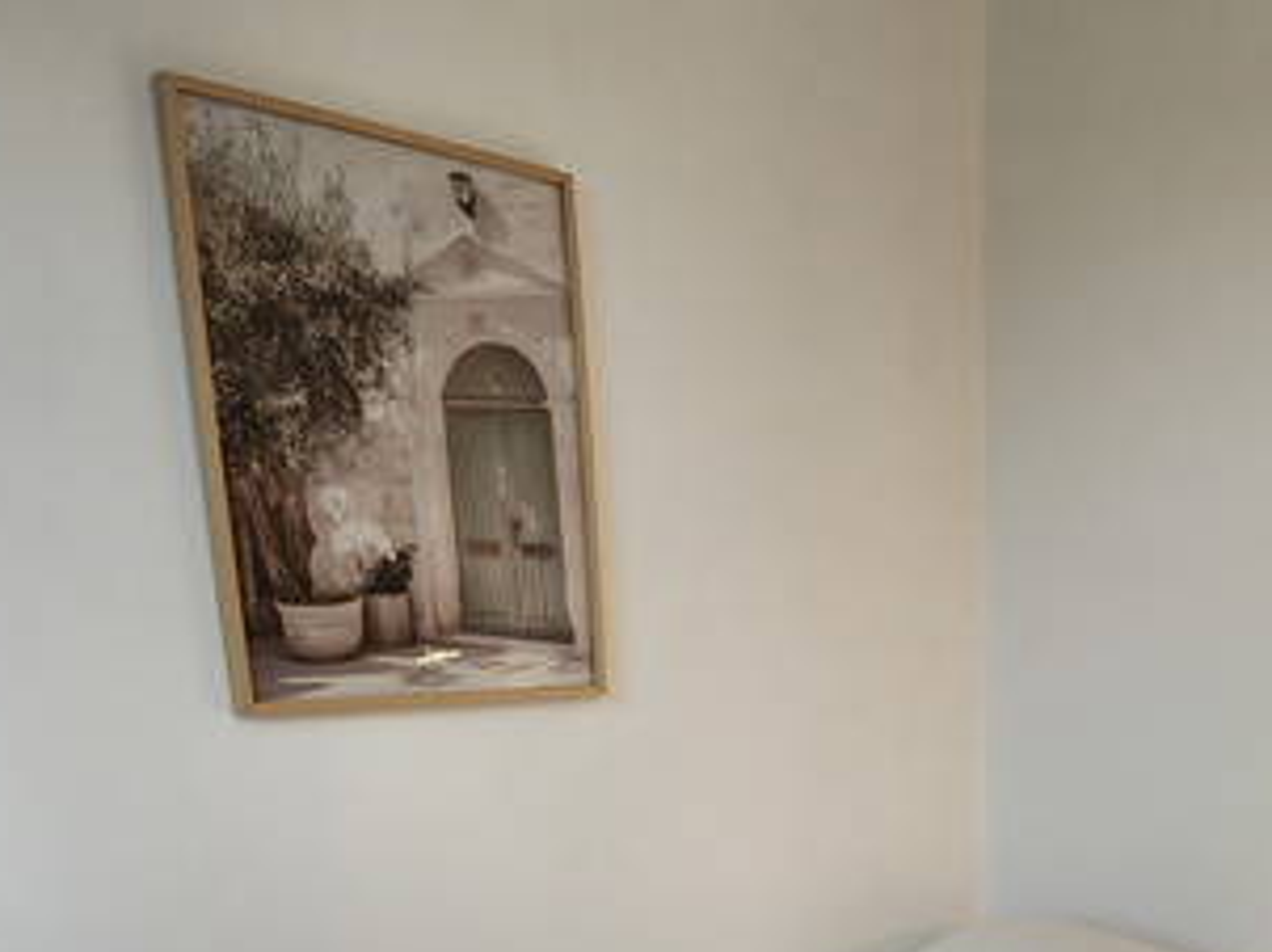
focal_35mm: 34
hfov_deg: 51.0
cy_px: 906
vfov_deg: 38.1
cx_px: 998
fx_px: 1248
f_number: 2.2
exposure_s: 1/50
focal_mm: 2.2
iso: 64
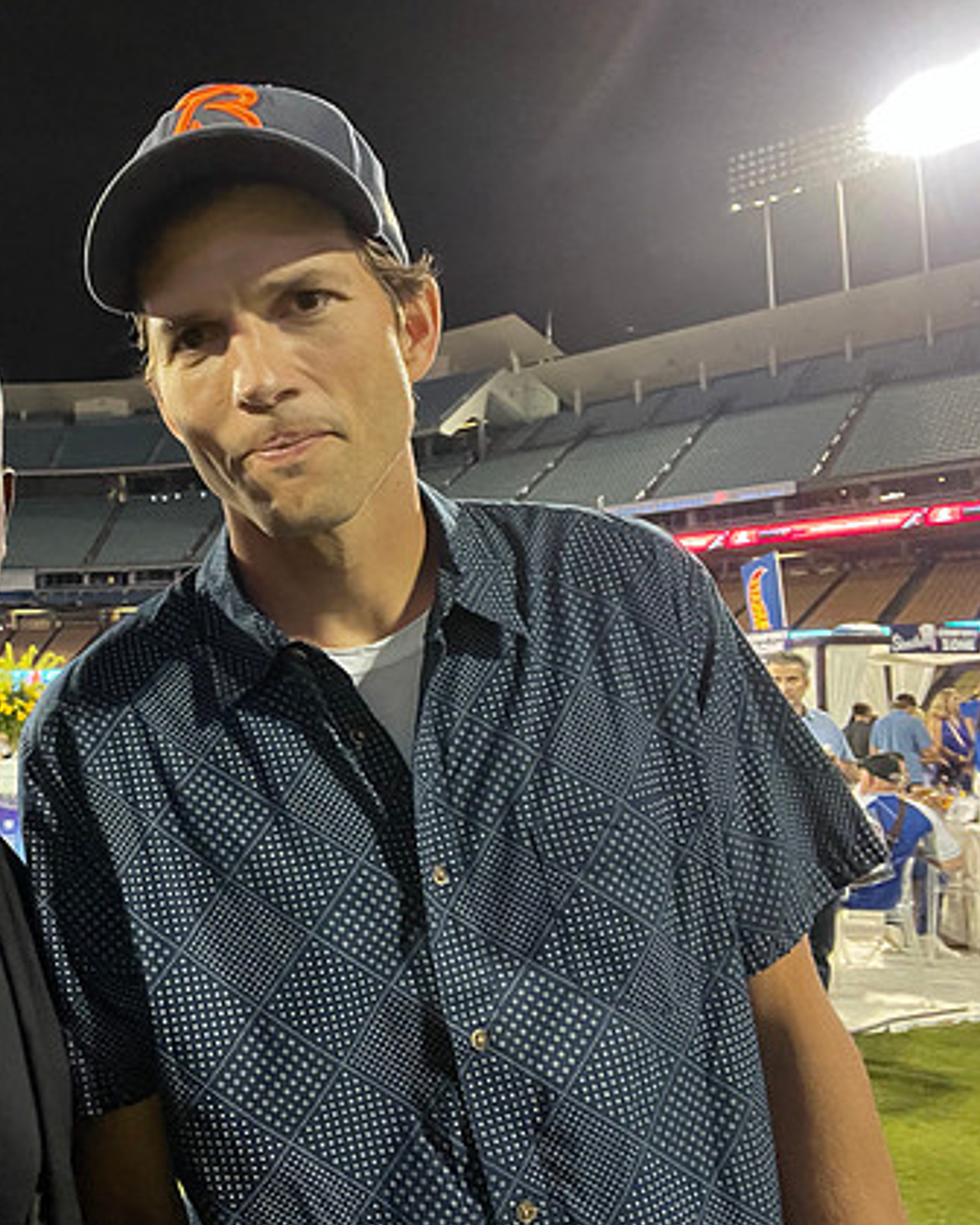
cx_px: 195
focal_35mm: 31
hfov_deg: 44.8
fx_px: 1124
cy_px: 594
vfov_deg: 57.2
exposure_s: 1/40
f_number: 2.2
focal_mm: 2.71
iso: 250
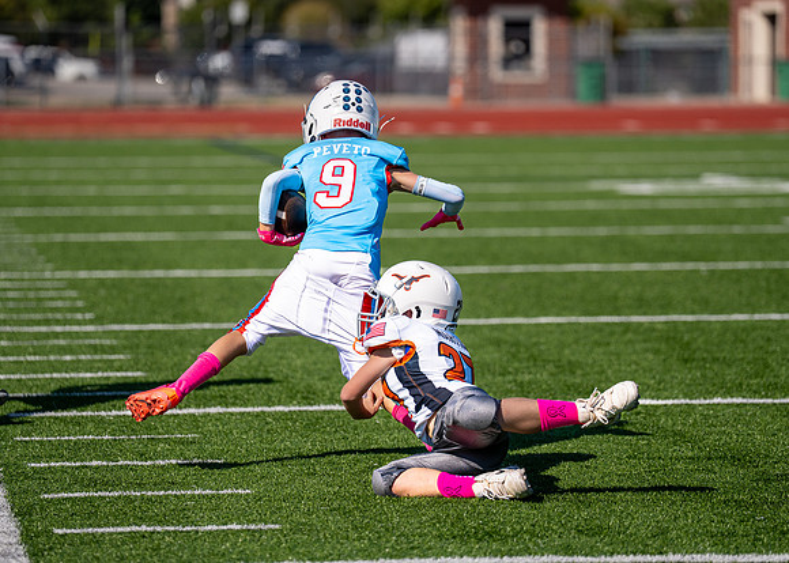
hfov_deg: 11.0
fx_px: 4101
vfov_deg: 7.9
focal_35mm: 183
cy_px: 258
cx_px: 398
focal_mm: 156
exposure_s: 1/3200
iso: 100
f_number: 2.8
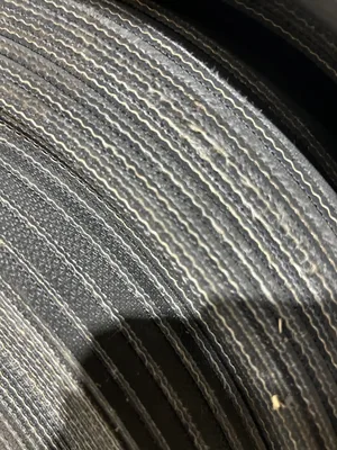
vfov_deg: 67.3
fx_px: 337
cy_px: 225
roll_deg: -13.4
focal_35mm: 26
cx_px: 168
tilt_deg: -26.7
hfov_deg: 53.1
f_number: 1.5
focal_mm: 5.7
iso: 400
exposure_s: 1/40
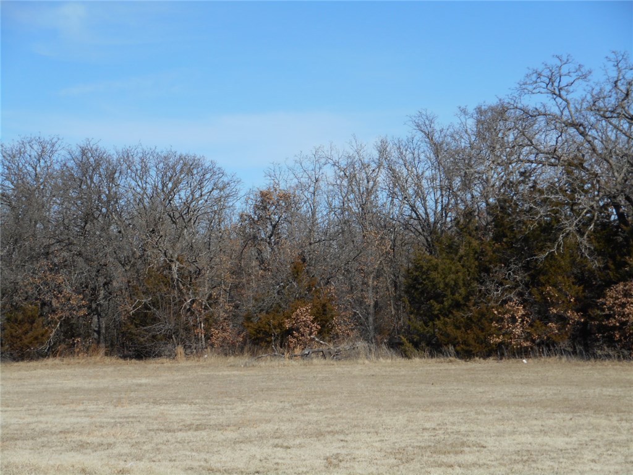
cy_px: 238
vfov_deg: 16.6
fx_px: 1627
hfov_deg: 22.0
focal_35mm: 89
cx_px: 316
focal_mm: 15.9
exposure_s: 1/500
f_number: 5.6
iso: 80
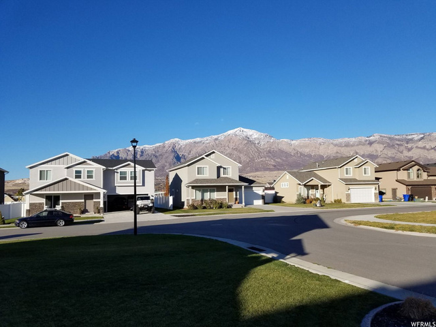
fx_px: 327
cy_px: 164
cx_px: 218
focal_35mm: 26
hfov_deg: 67.3
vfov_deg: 53.1
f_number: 1.7
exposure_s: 1/2984
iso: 50
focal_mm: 4.2
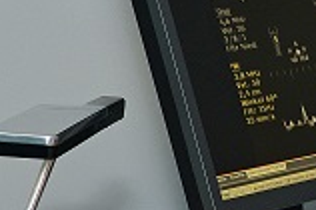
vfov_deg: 4.9
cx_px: 818
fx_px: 2455
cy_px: 122
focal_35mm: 280
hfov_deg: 6.9
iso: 1250
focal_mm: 48
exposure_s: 1/50
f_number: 6.3
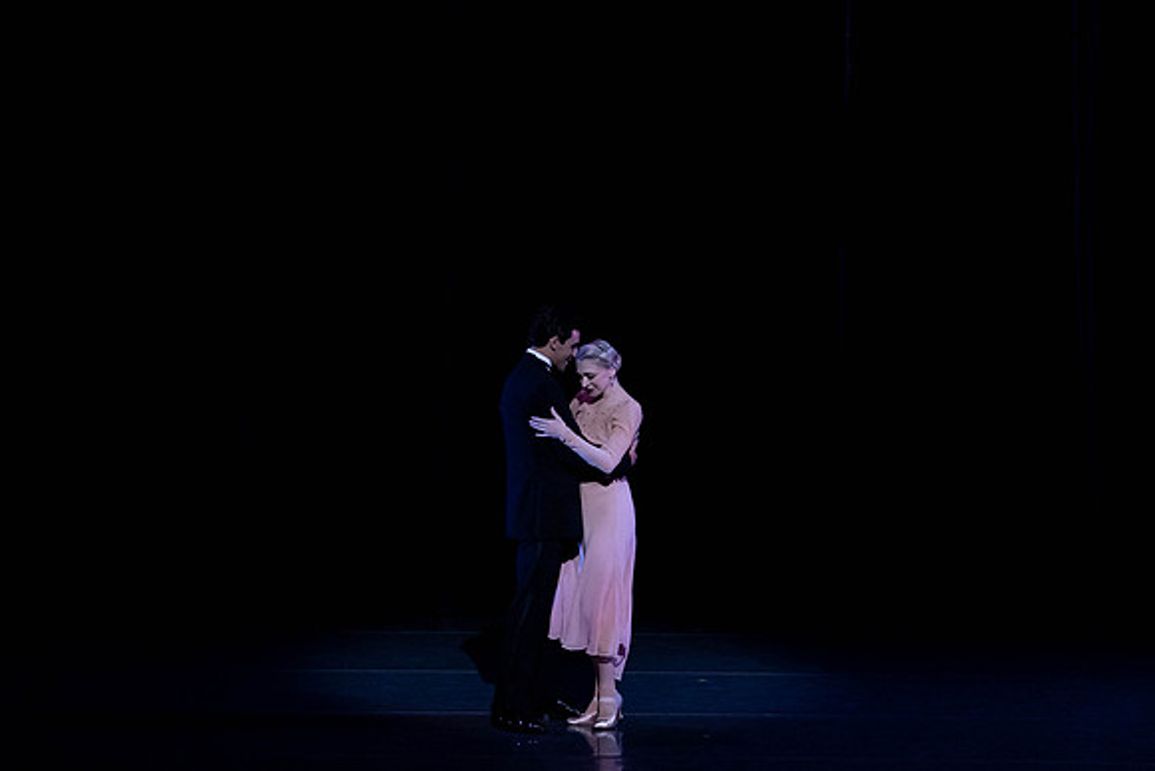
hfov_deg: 6.3
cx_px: 487
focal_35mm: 326
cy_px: 321
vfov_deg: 4.2
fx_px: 10447
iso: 2500
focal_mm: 200
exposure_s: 1/320
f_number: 4
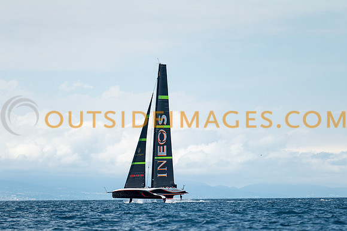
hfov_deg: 8.1
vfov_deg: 5.4
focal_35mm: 254
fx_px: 2448
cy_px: 145
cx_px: 173
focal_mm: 200
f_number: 2.8
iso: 100
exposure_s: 1/3200
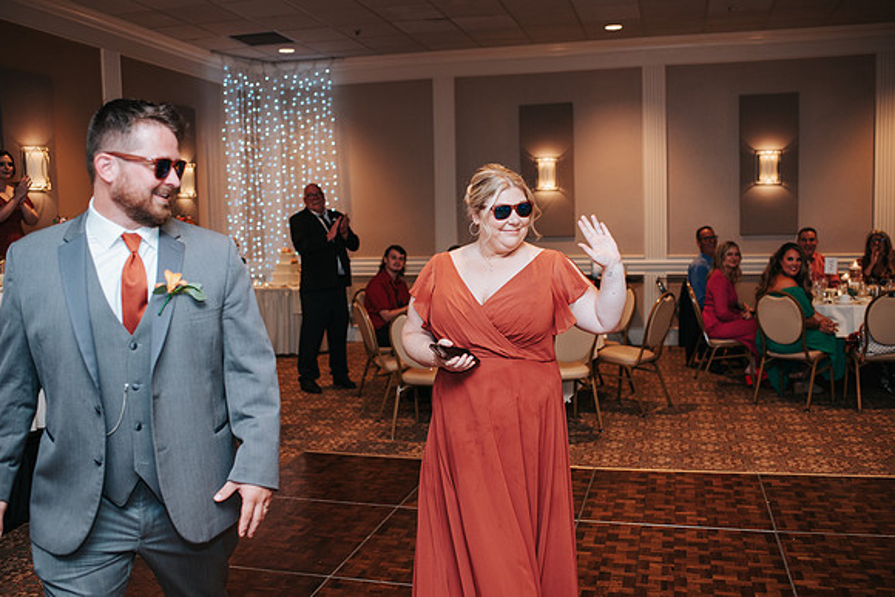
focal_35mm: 35
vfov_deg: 37.6
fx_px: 878
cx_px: 448
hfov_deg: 54.0
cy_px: 298
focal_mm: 35
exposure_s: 1/160
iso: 1000
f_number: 2.8
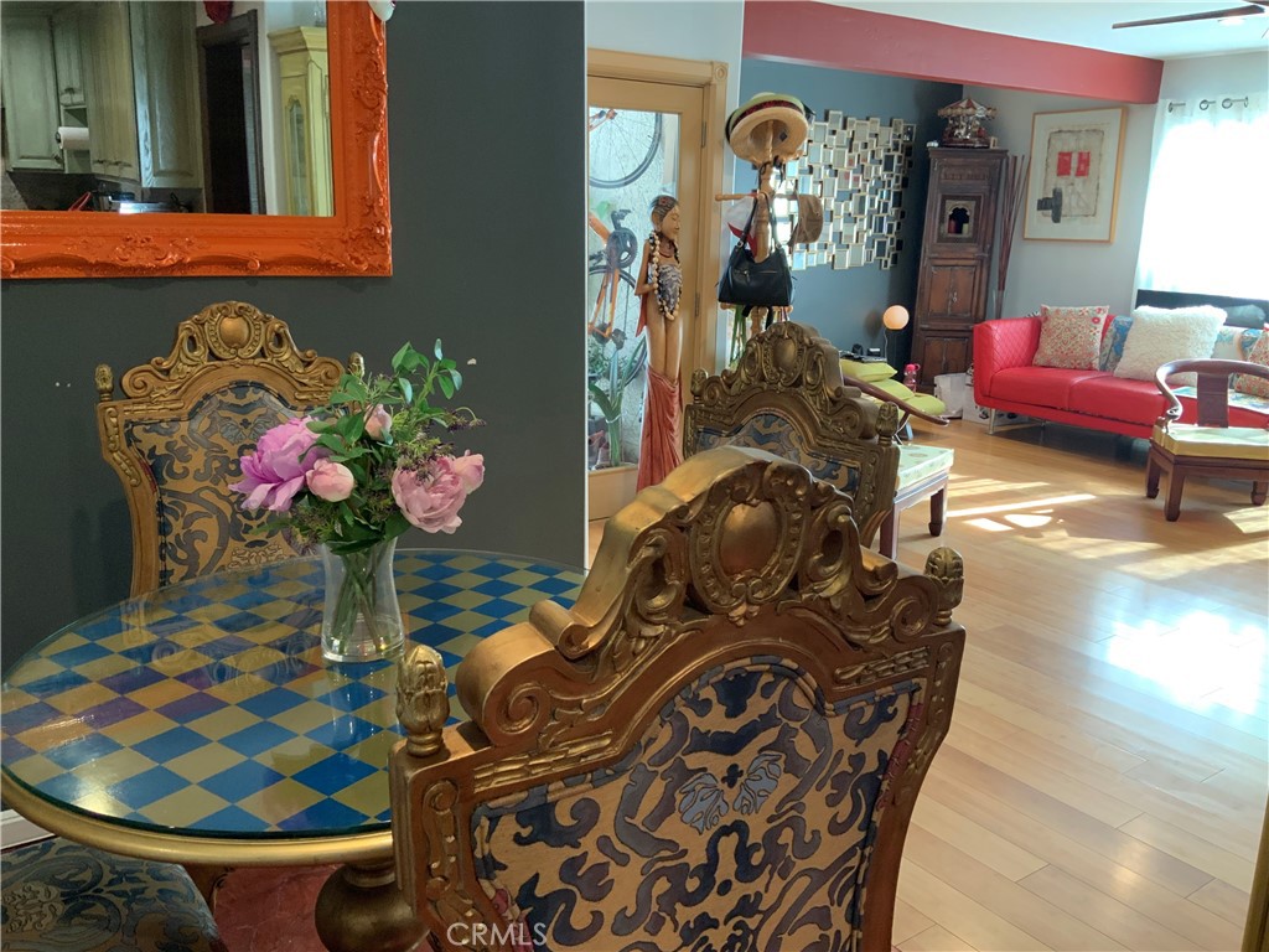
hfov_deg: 61.7
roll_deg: -1.1
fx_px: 1063
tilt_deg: -13.5
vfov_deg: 48.2
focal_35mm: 29
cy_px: 476
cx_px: 634
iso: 160
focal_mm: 3
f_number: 1.8
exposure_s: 1/60
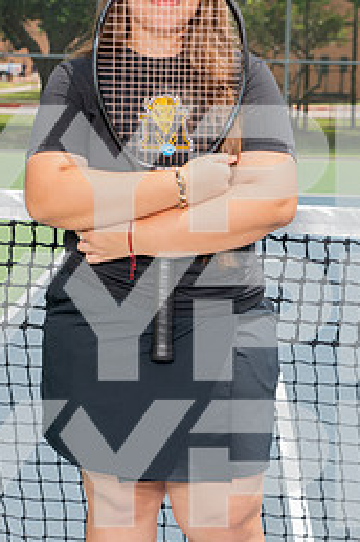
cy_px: 318
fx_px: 1308
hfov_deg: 15.7
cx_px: 170
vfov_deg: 23.4
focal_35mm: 87
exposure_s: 1/250
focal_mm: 50
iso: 100
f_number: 6.3
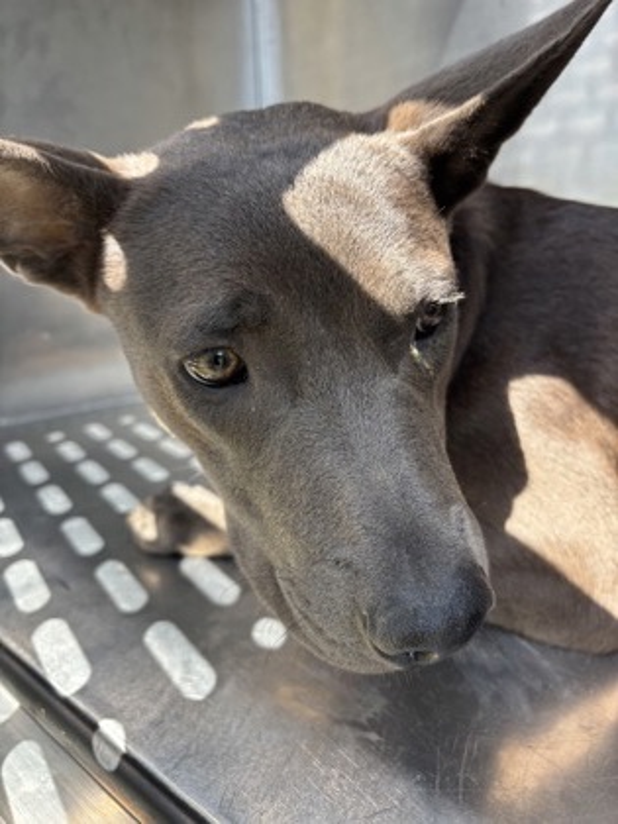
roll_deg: +3.7
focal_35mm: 26
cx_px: 309
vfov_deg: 67.3
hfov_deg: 53.1
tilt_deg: -9.0
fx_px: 619
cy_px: 412
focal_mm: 5.96
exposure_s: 1/287
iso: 50
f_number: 1.6
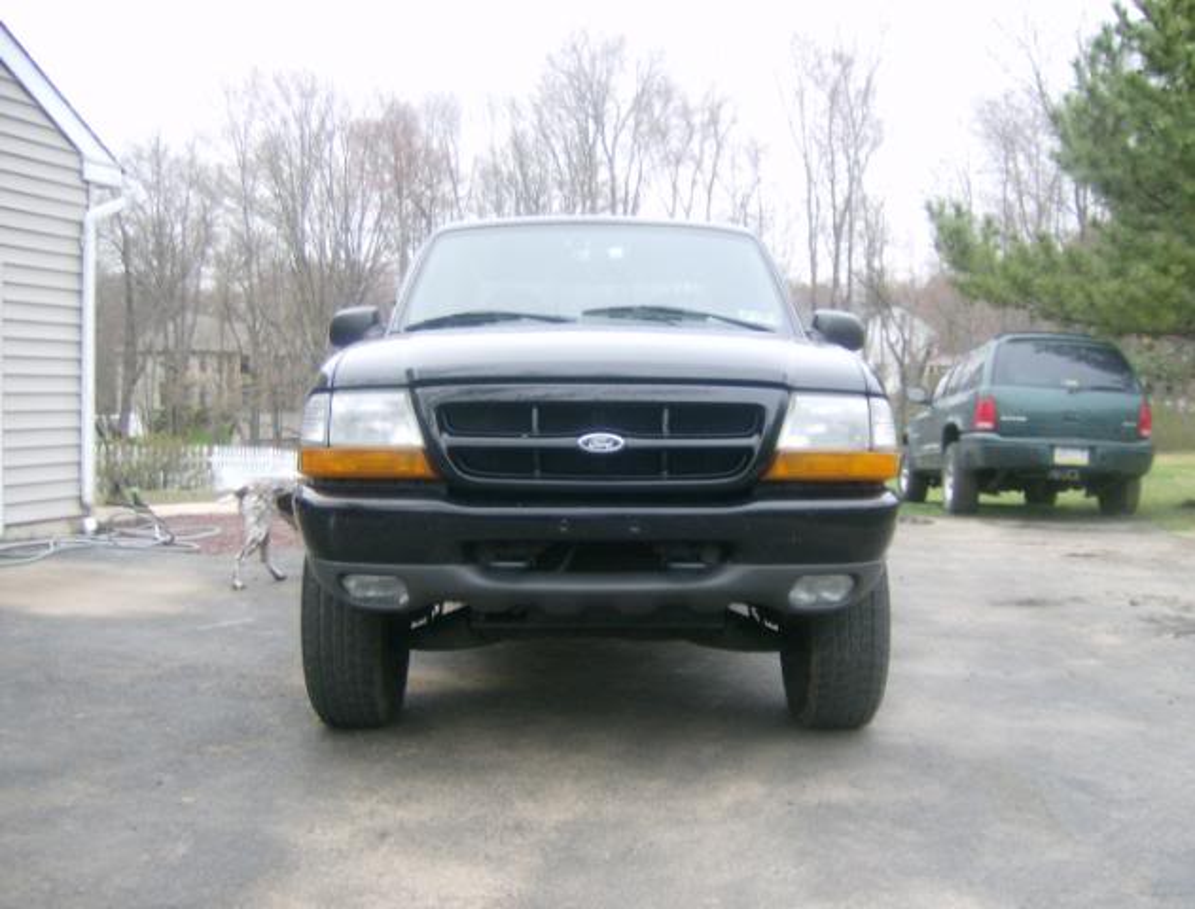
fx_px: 1249
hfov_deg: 51.1
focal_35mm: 36
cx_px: 598
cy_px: 454
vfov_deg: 40.0
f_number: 2.8
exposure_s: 1/45.5
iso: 200
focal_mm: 6
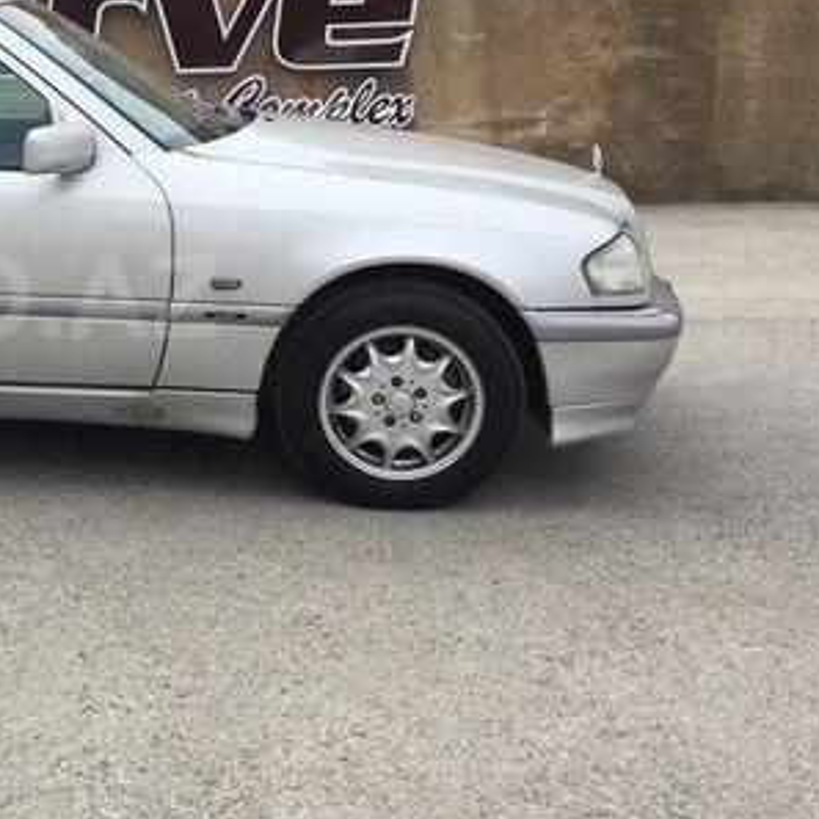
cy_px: 296
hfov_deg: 27.6
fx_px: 1526
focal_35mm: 57
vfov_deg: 29.9
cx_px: -66
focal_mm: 4.15
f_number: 2.2
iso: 32
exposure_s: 1/618
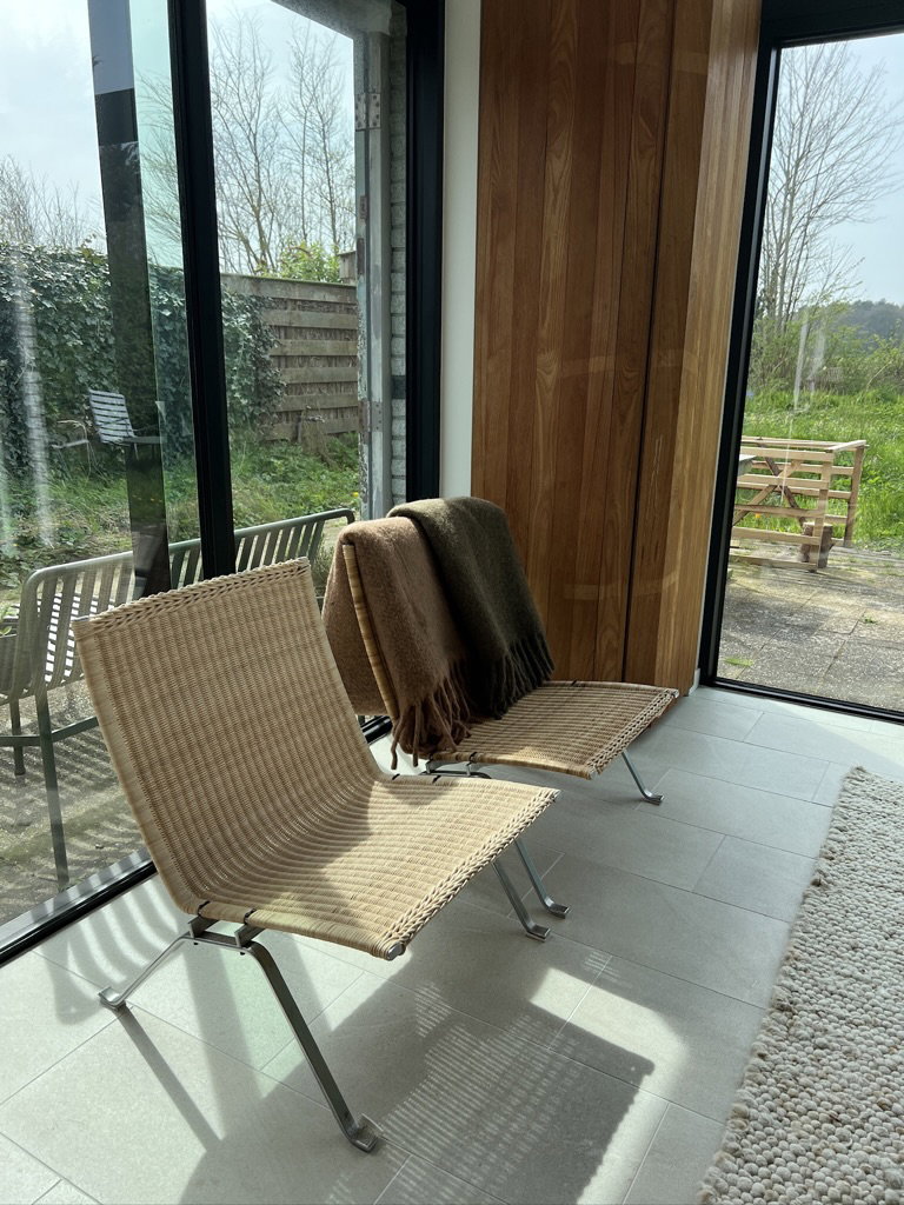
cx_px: 452
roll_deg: -0.1
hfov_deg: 53.1
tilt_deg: -14.5
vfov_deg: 67.3
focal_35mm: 26
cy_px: 602
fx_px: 905
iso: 50
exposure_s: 1/932
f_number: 1.5
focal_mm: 5.7
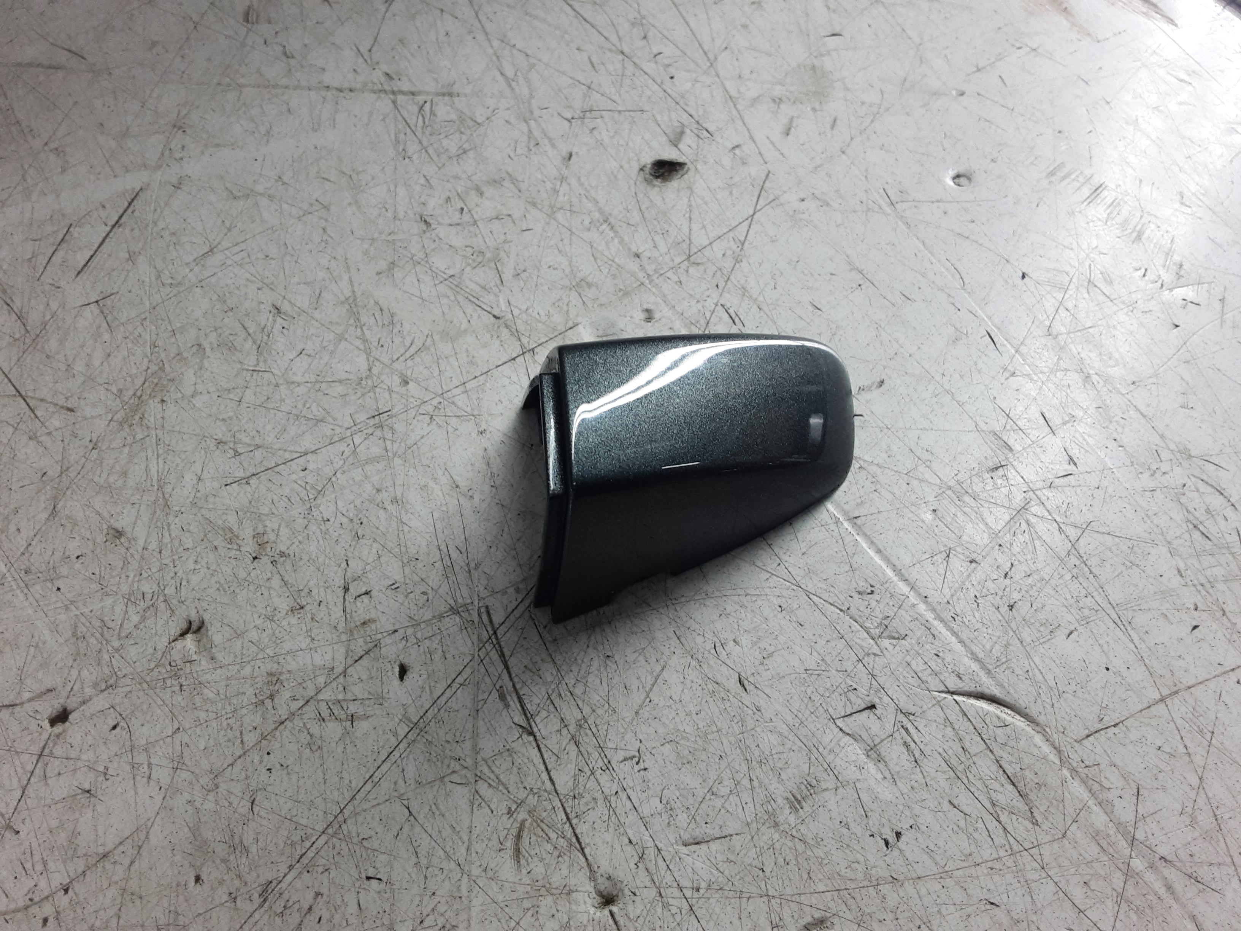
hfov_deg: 65.3
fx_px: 968
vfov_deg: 51.4
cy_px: 466
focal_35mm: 27
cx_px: 620
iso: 50
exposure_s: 1/50
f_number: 1.9
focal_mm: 2.91
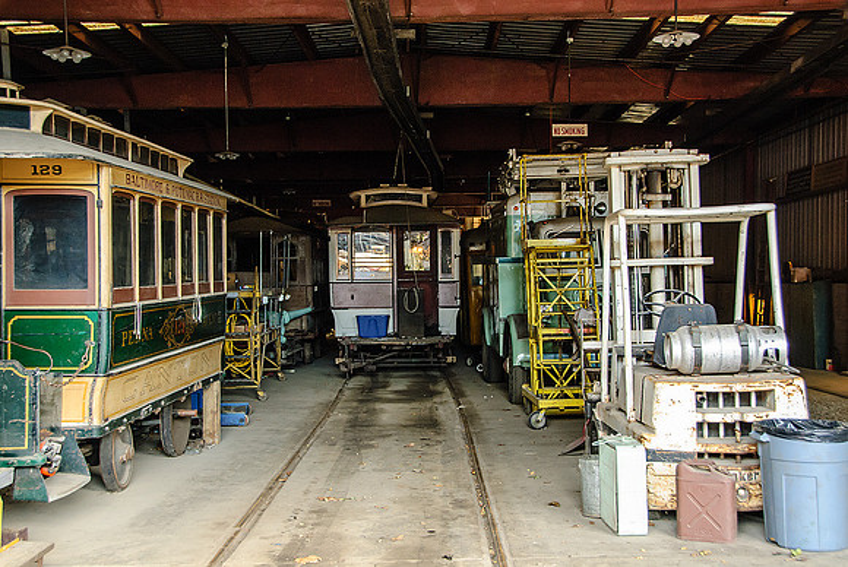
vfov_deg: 28.1
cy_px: 284
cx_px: 424
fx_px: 1132
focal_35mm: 48
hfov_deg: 41.1
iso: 400
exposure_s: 1/6
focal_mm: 32
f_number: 5
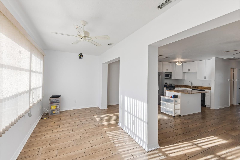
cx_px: 120
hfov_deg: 96.7
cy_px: 80
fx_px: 107
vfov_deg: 73.7
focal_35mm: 16
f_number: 8
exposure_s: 1/320
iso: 400
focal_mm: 16
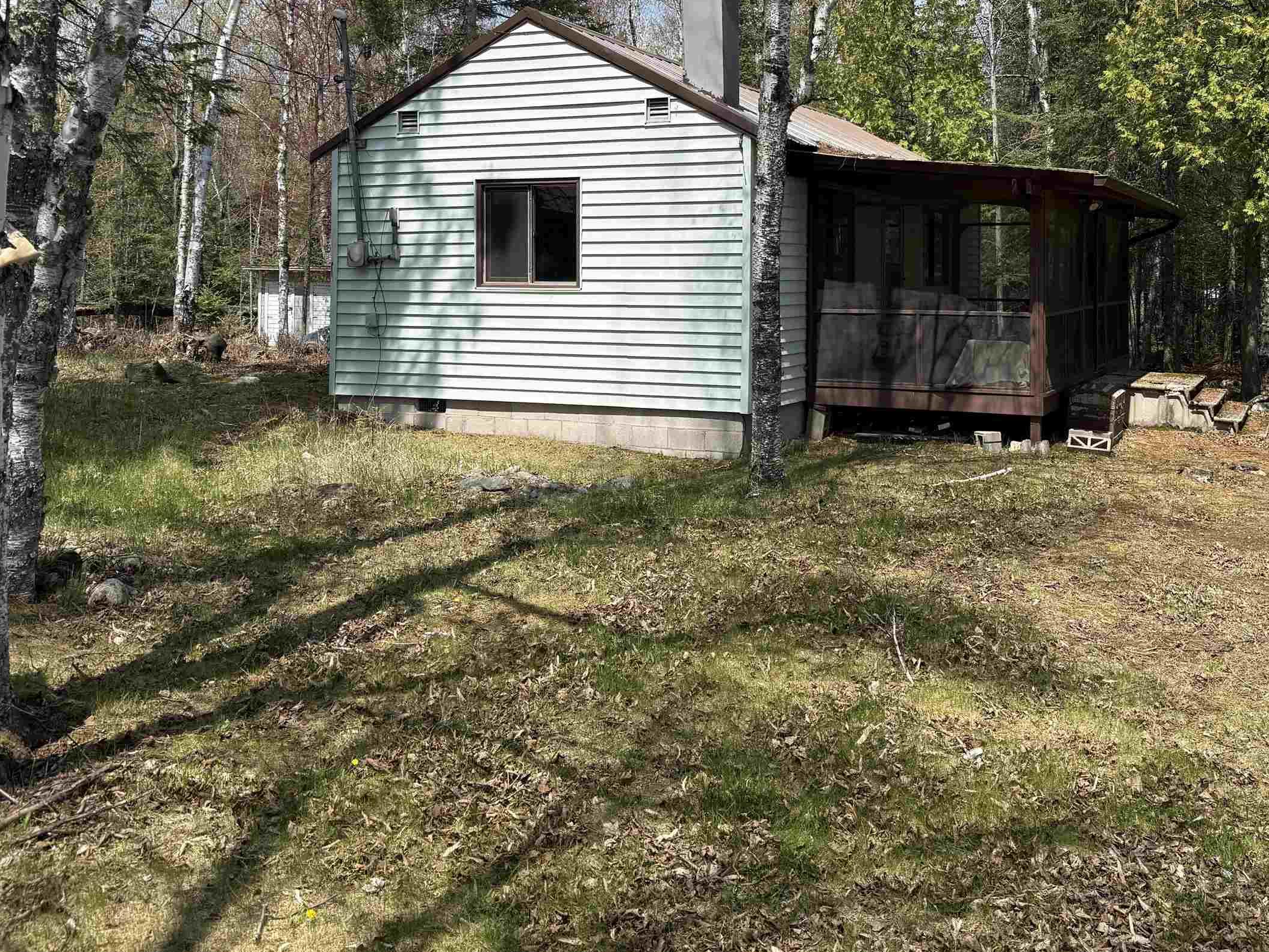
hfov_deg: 52.3
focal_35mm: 35
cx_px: 751
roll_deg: +0.1
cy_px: 277
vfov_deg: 39.9
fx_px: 1283
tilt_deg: +0.0
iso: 80
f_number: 1.78
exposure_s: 1/3279
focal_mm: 6.76
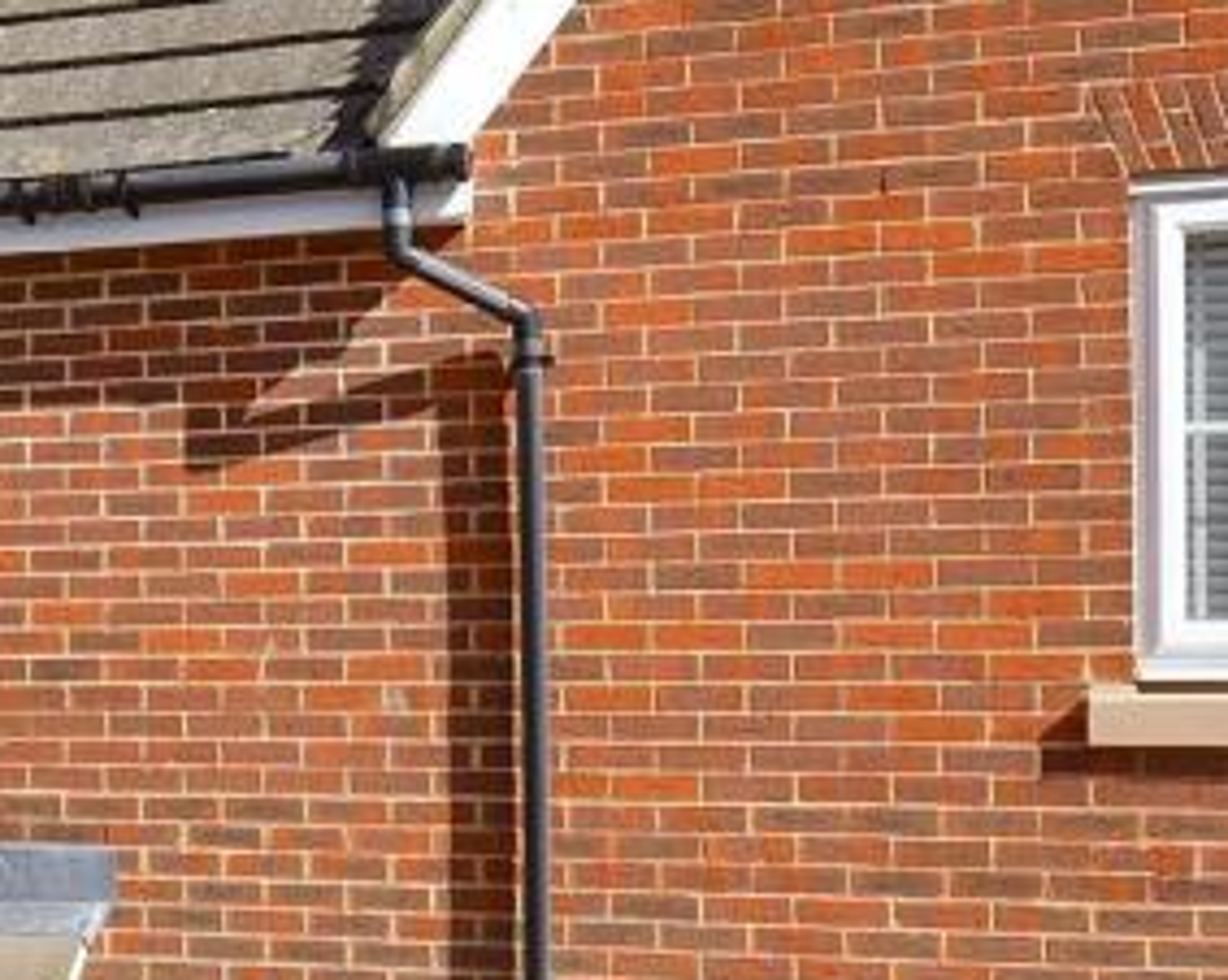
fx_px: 1852
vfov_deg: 29.3
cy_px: 713
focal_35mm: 51
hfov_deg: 32.1
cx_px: -139
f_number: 8
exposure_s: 1/500
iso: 160
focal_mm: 10
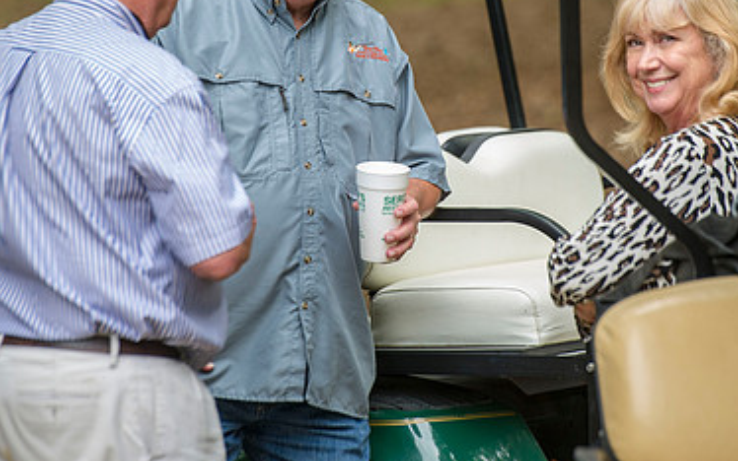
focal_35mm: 316
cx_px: 375
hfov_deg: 6.6
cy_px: 146
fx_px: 6358
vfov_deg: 4.2
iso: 200
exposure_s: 1/80
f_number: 3.5
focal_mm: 200
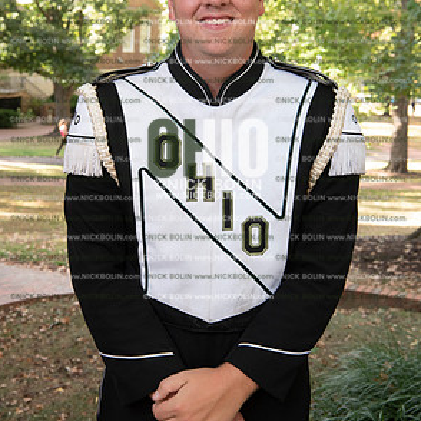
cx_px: 208
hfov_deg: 26.5
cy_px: 159
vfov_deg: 26.4
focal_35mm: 65
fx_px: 894
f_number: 8
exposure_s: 1/100
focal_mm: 50
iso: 800
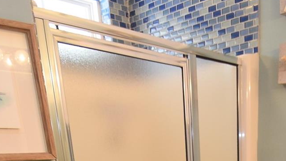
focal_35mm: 50
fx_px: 379
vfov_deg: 18.6
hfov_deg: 40.6
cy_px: 291
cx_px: 201
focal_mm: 10
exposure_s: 1/60
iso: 800
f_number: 3.5
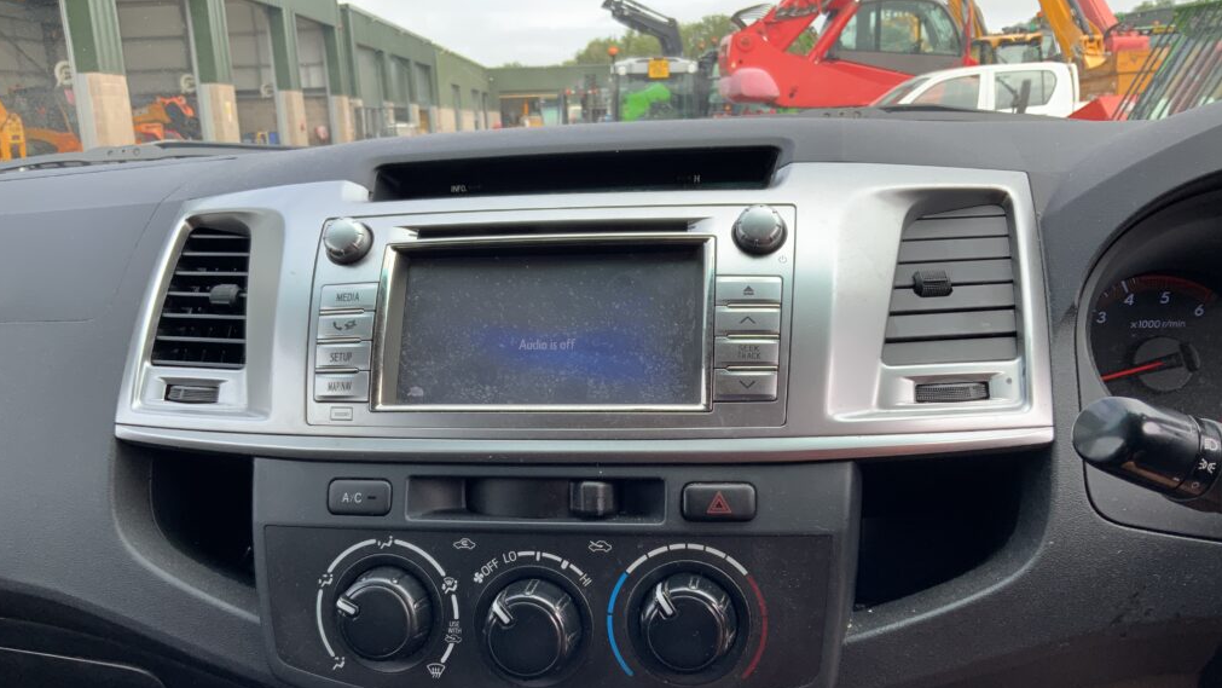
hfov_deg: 61.0
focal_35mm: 32
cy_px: 423
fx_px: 1037
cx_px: 606
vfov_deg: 36.5
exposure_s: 1/266
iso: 16
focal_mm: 3
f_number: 1.8
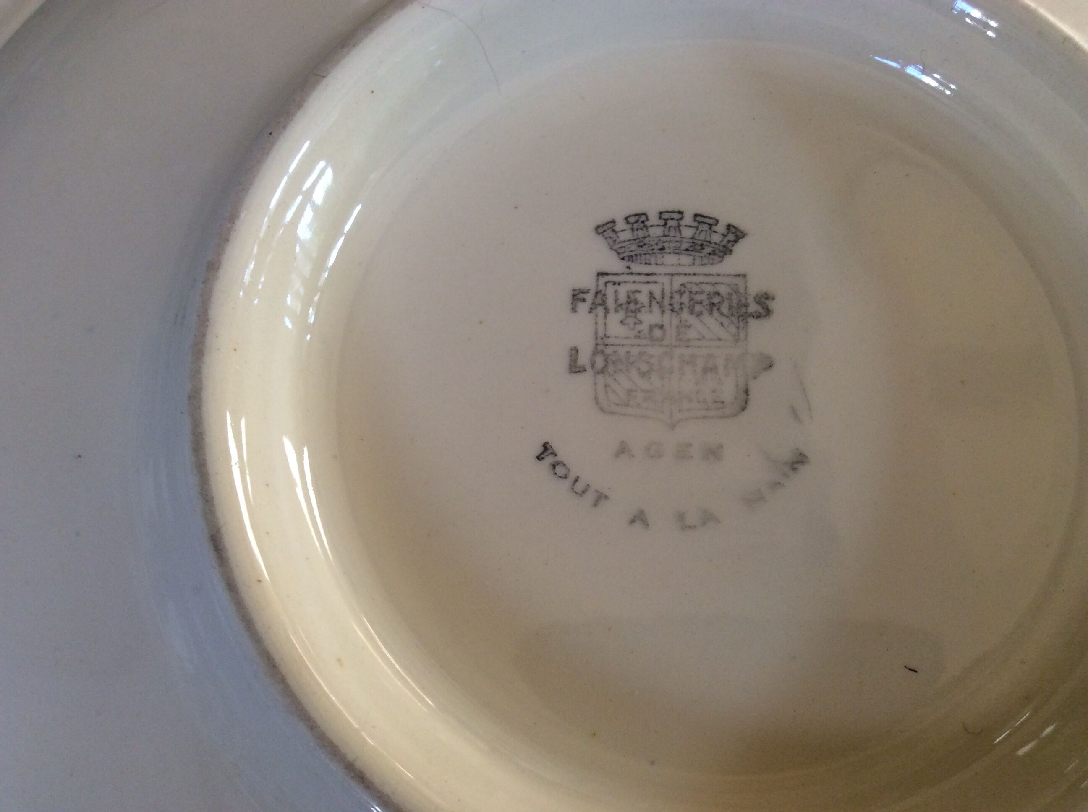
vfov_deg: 44.1
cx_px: 544
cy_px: 406
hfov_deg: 56.9
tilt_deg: -74.1
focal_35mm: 32
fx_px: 1004
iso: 40
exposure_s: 1/24
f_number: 2.4
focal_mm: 3.3
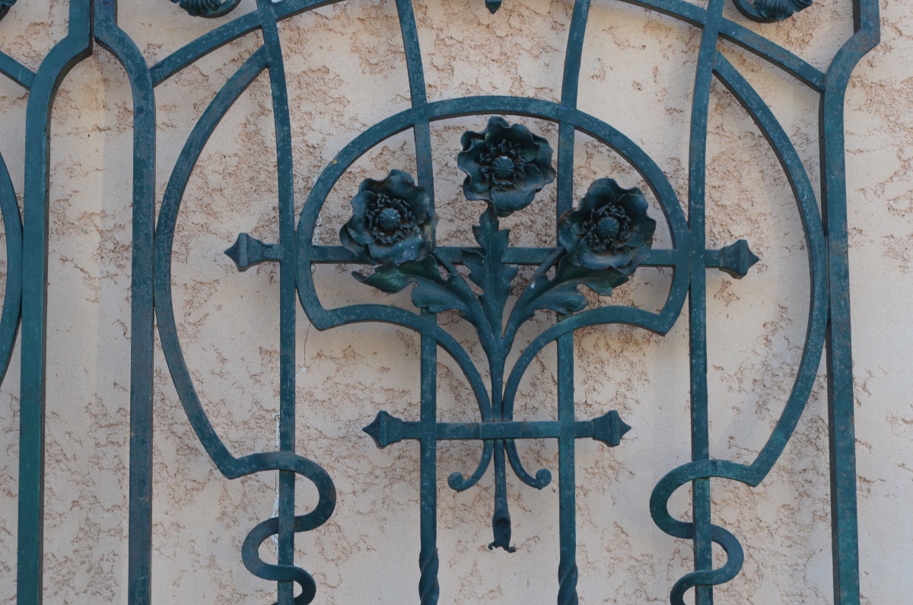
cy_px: 302
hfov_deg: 24.7
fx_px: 2088
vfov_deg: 16.5
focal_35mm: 82
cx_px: 456
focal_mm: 55
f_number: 10
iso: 250
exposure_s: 1/60
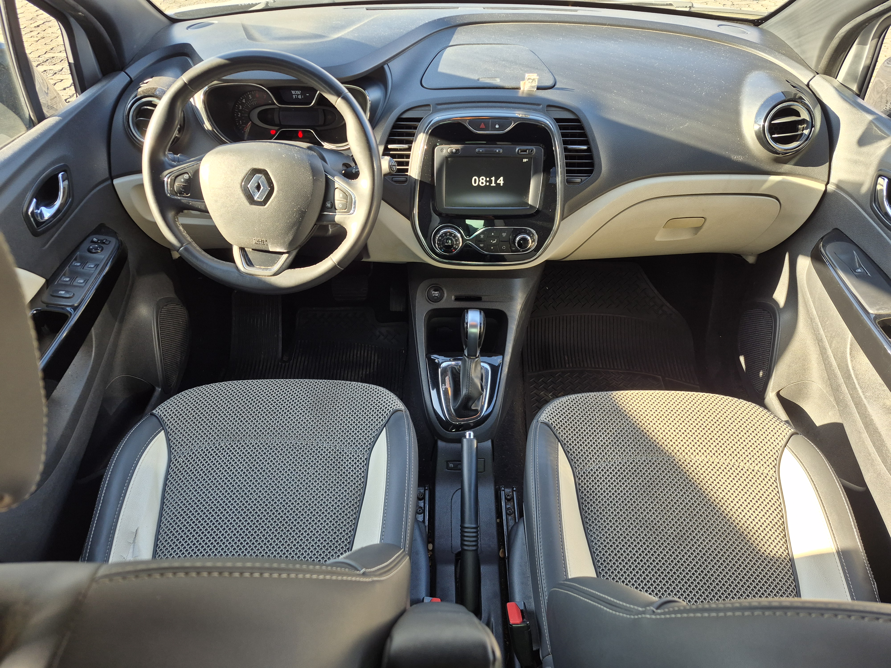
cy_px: 334
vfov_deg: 58.9
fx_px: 592
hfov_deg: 73.9
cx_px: 446
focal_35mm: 23
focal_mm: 5.4
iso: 80
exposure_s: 1/180
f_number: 1.8
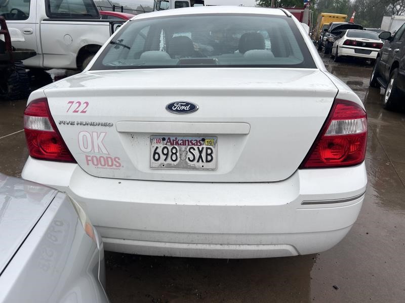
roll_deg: -4.8
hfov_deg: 67.3
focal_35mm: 26
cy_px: 152
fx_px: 304
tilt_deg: -23.9
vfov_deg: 53.1
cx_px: 202
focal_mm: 5.7
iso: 50
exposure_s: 1/552
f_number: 1.5
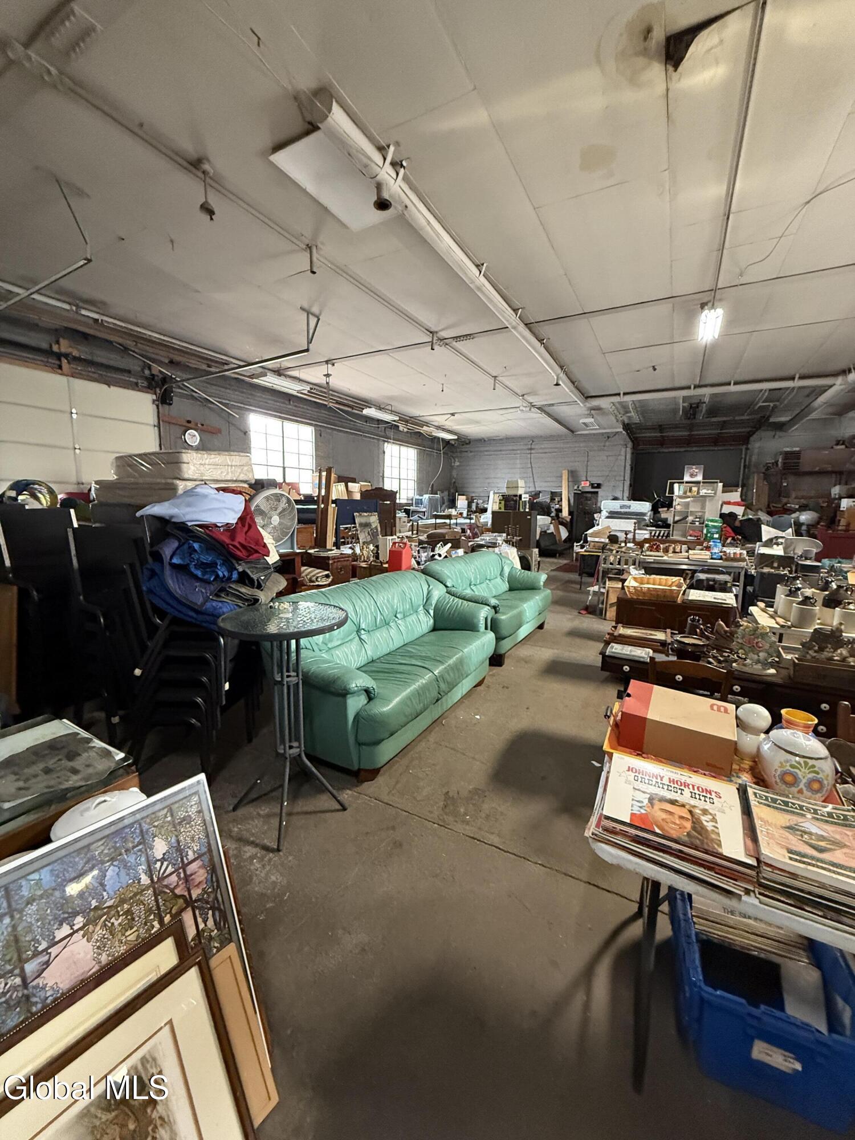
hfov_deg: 85.7
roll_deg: -0.1
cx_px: 428
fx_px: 461
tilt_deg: -8.2
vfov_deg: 102.1
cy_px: 570
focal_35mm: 14
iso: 640
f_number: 2.2
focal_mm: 2.22
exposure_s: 1/60
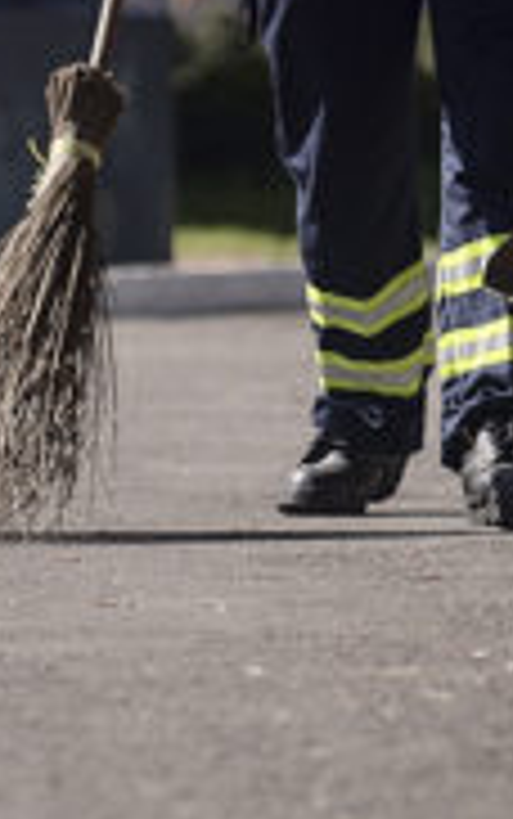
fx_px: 8688
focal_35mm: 389
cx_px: 569
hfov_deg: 3.4
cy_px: -158
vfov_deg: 5.4
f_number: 4.5
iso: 250
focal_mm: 102
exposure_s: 1/4000
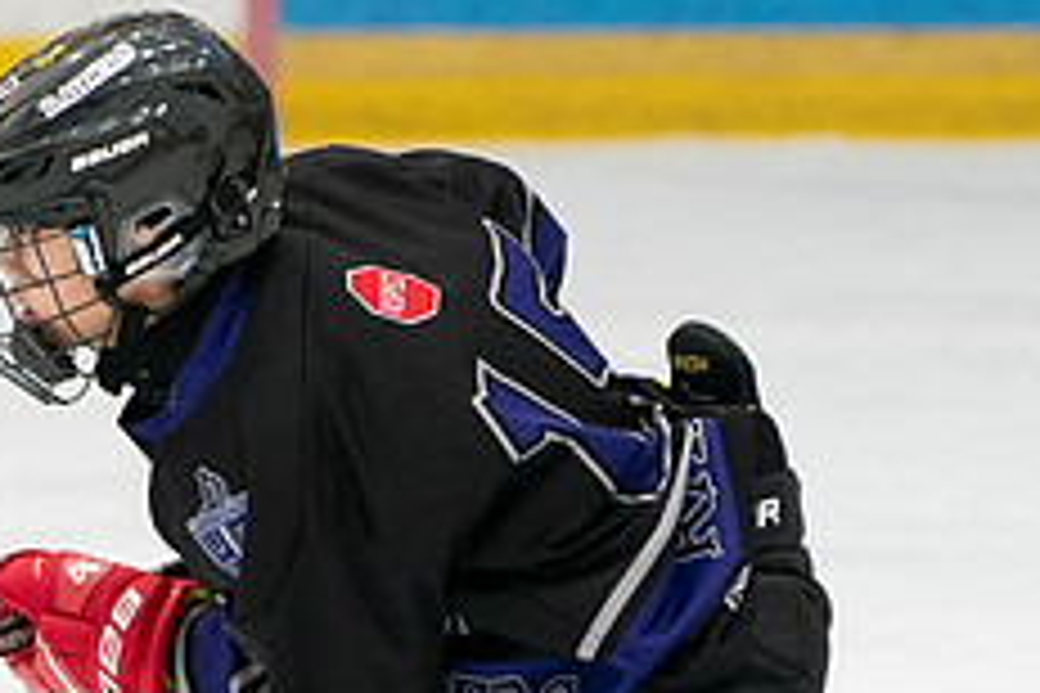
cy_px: 1041
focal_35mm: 806
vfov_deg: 1.7
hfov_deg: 2.6
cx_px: 274
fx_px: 23283
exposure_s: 1/1000
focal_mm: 150
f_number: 3.2
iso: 2000
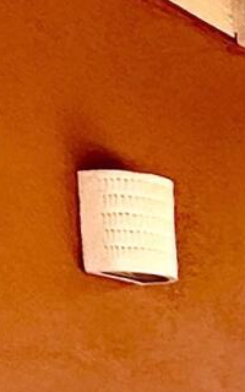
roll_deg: +0.2
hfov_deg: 6.4
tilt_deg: -0.9
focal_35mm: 139
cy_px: 552
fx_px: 1485
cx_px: 1156
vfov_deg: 14.2
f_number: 2.2
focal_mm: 2.22
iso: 40
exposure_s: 1/302
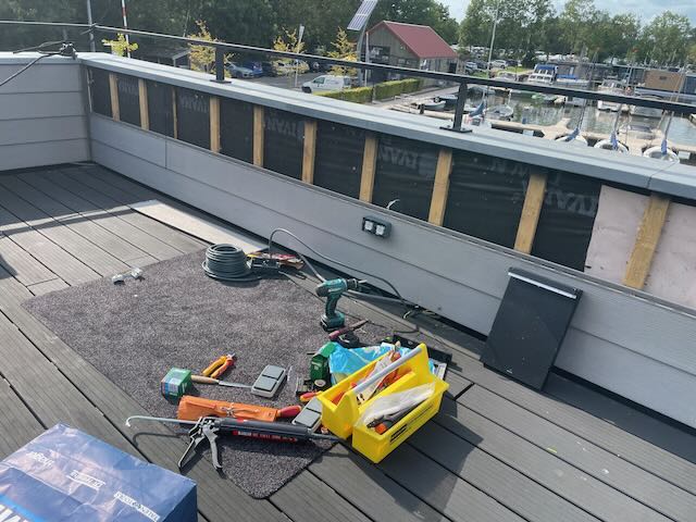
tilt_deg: -23.0
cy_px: 261
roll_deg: -4.9
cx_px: 348
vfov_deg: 53.1
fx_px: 523
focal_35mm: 26
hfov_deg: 67.3
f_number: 1.6
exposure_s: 1/1642
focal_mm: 4.2
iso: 32
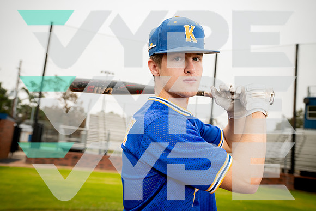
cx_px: 158
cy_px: 106
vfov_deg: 37.9
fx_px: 307
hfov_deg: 54.4
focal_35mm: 35
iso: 200
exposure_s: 1/250
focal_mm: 35
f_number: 5
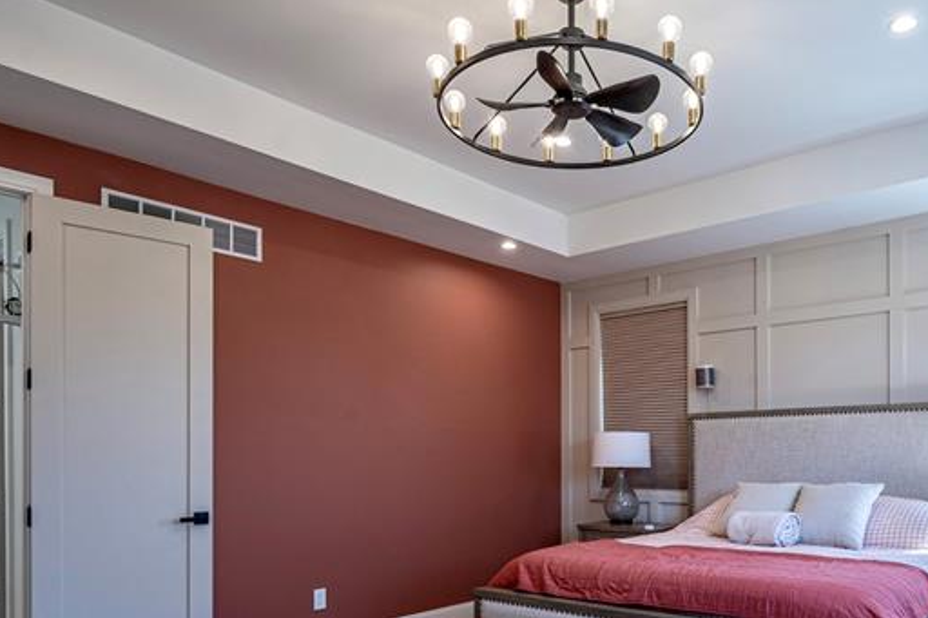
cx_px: 600
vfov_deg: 45.0
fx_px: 722
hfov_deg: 64.2
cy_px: 455
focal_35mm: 28
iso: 200
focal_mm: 14
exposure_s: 1/20
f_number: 9
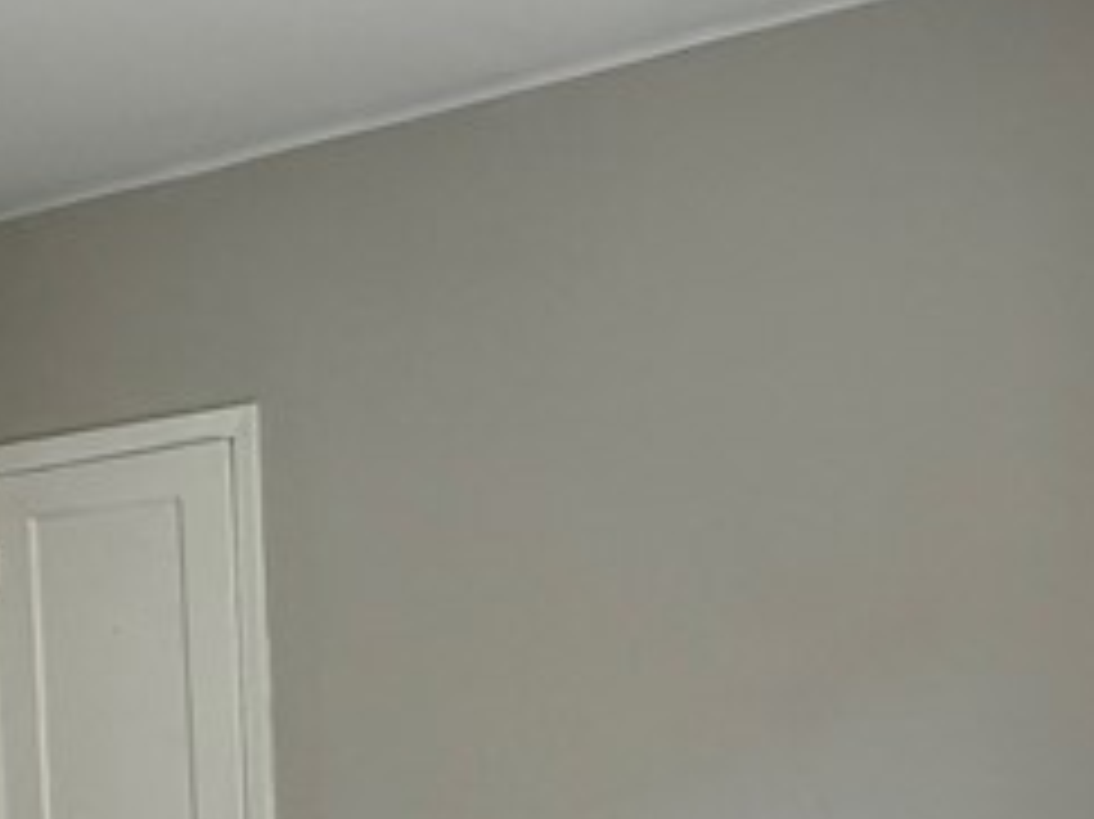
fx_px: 1864
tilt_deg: -2.8
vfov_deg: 23.7
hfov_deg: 30.2
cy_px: 819
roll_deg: +3.3
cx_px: -32
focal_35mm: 59
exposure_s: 1/121
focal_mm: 2.22
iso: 200
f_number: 2.2
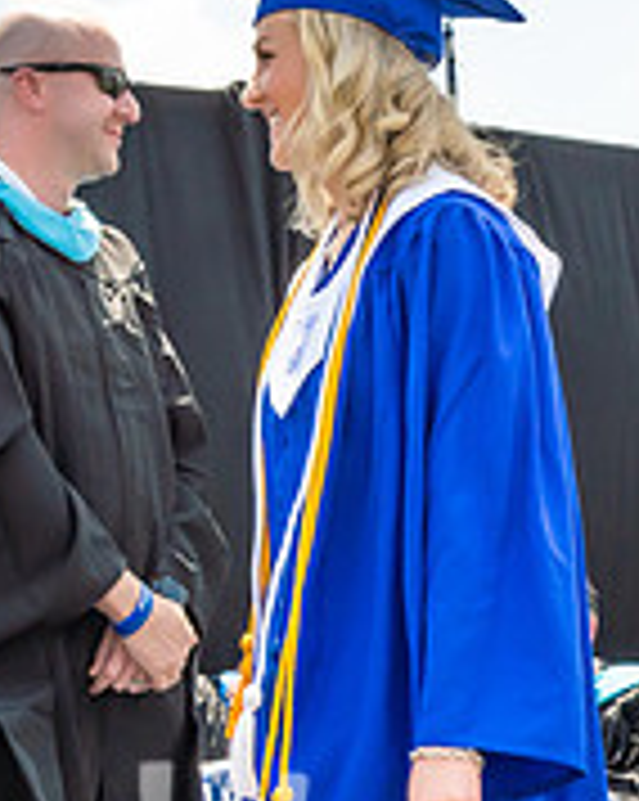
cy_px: 716
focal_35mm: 107
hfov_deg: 14.3
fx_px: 2534
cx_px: 515
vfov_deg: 17.7
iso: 200
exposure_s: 1/800
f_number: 7.1
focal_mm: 20
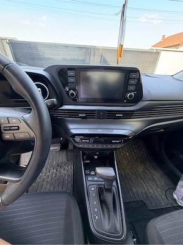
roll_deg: -1.9
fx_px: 99
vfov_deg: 102.1
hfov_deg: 85.7
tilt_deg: -28.8
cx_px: 92
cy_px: 122
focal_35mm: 14
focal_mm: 2.22
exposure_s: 1/121
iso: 125
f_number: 2.2
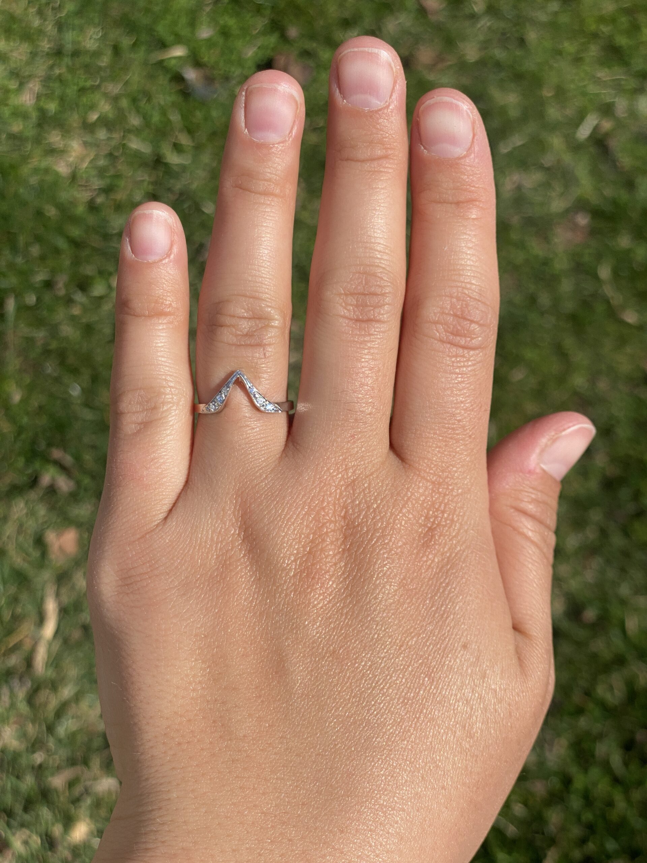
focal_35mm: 52
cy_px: 432
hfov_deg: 28.0
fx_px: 1296
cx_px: 324
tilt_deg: -56.1
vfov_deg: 36.8
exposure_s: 1/2660
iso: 20
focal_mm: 6
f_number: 2
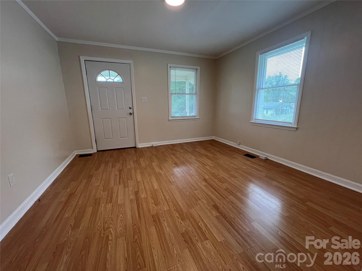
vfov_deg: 89.9
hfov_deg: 106.2
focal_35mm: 13
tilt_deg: -12.1
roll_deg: +1.0
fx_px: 136
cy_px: 136
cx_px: 181
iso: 160
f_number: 1.8
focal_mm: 1.57
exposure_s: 1/120
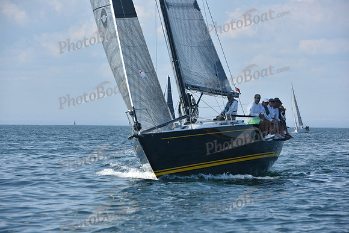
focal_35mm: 160
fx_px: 1551
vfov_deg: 8.6
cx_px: 174
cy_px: 116
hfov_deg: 12.8
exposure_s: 1/1600
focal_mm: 160
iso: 320
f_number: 7.1
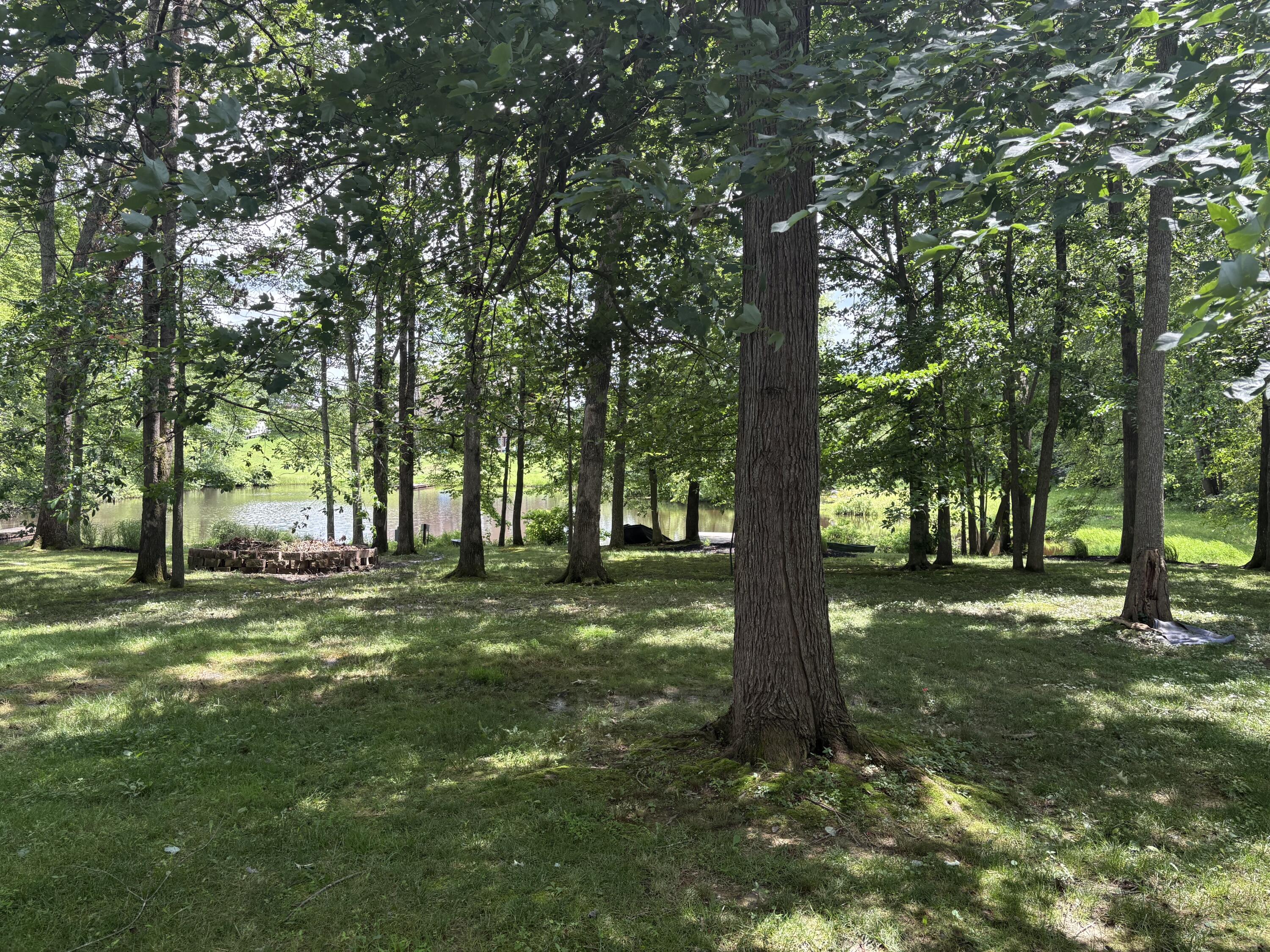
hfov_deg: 67.3
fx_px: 954
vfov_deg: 53.1
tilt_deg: -0.9
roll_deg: -0.3
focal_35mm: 26
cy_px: 476
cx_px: 635
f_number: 1.6
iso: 64
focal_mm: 5.96
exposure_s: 1/427
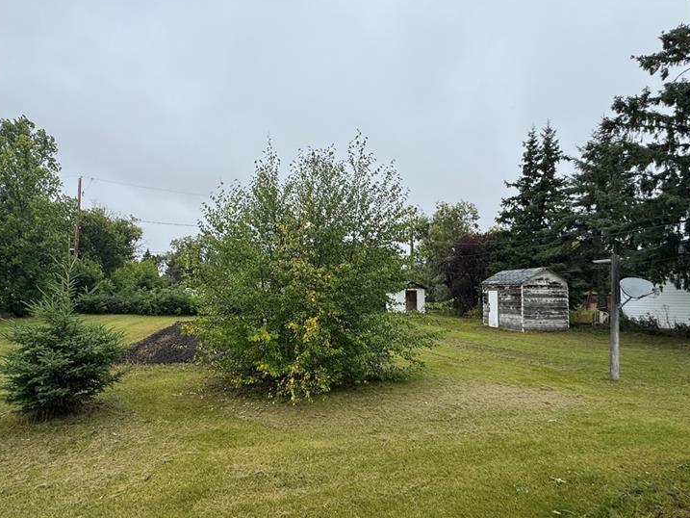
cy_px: 264
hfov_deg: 81.6
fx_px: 399
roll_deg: -0.5
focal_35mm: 20
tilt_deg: +4.9
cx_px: 316
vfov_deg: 66.0
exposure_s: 1/448
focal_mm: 2.22
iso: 40
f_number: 2.2
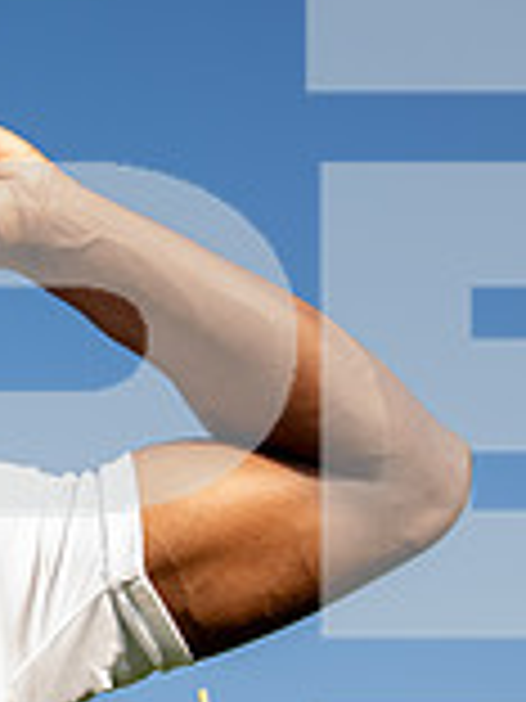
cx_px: -306
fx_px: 1742
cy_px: 403
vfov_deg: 22.7
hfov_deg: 15.6
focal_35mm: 86
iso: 50
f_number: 7.1
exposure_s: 1/125
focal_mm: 24
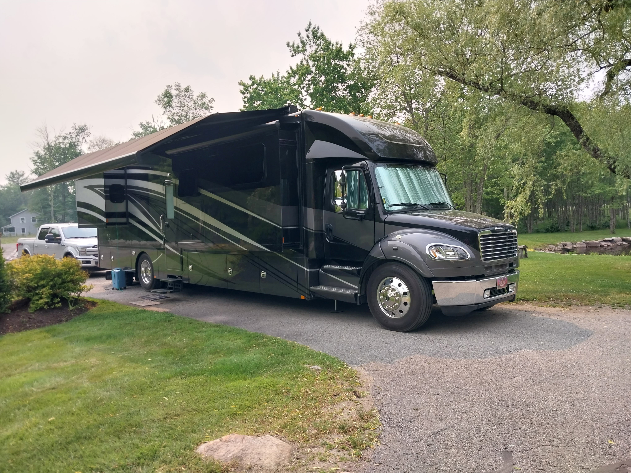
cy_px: 236
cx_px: 316
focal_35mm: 26
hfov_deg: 67.3
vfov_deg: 53.1
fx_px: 474
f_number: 1.8
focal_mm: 4
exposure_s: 1/305
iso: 20
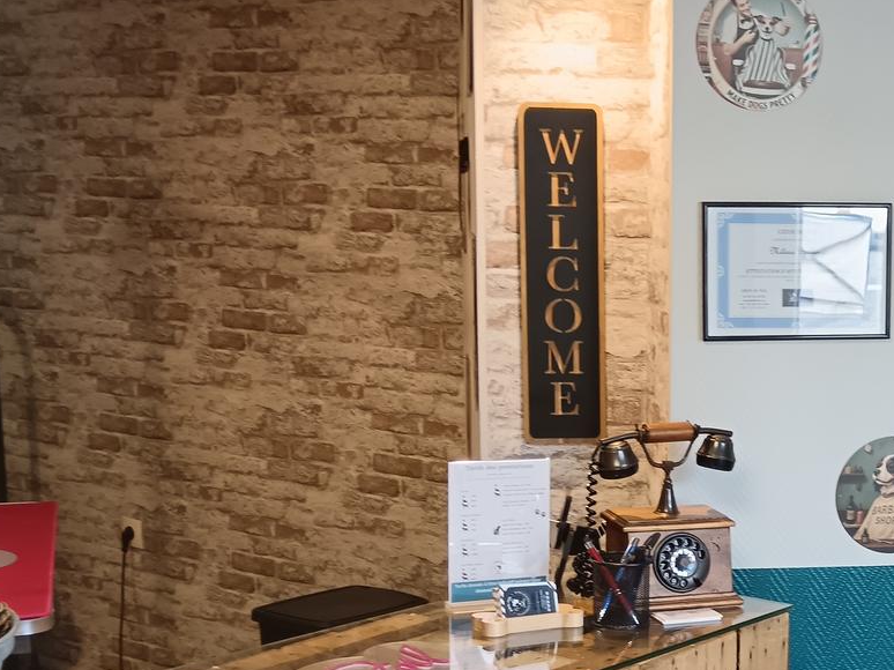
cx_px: 817
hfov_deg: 27.8
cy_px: 548
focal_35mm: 67
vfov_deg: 21.6
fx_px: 1730
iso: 561
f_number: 1.9
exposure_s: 1/50
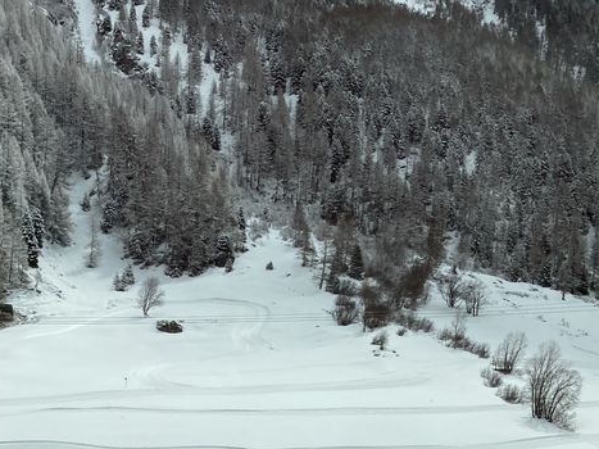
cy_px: 392
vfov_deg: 26.3
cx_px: 153
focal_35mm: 54
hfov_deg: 34.8
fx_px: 934
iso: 25
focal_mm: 3.99
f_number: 1.8
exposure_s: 1/5405
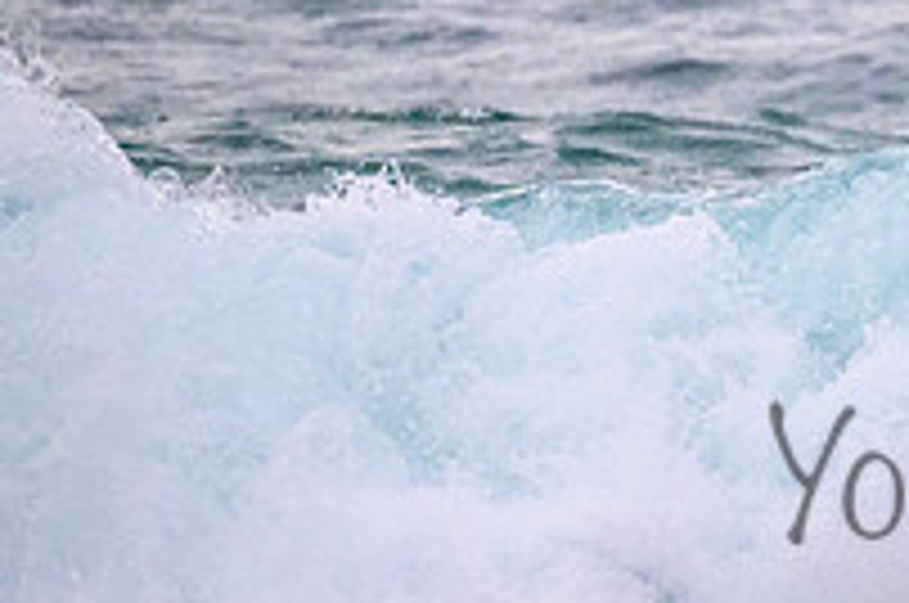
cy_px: 434
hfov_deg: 1.2
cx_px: 1233
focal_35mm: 1727
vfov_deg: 0.8
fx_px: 43537
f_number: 11
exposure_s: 1/2000
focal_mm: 600
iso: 8000
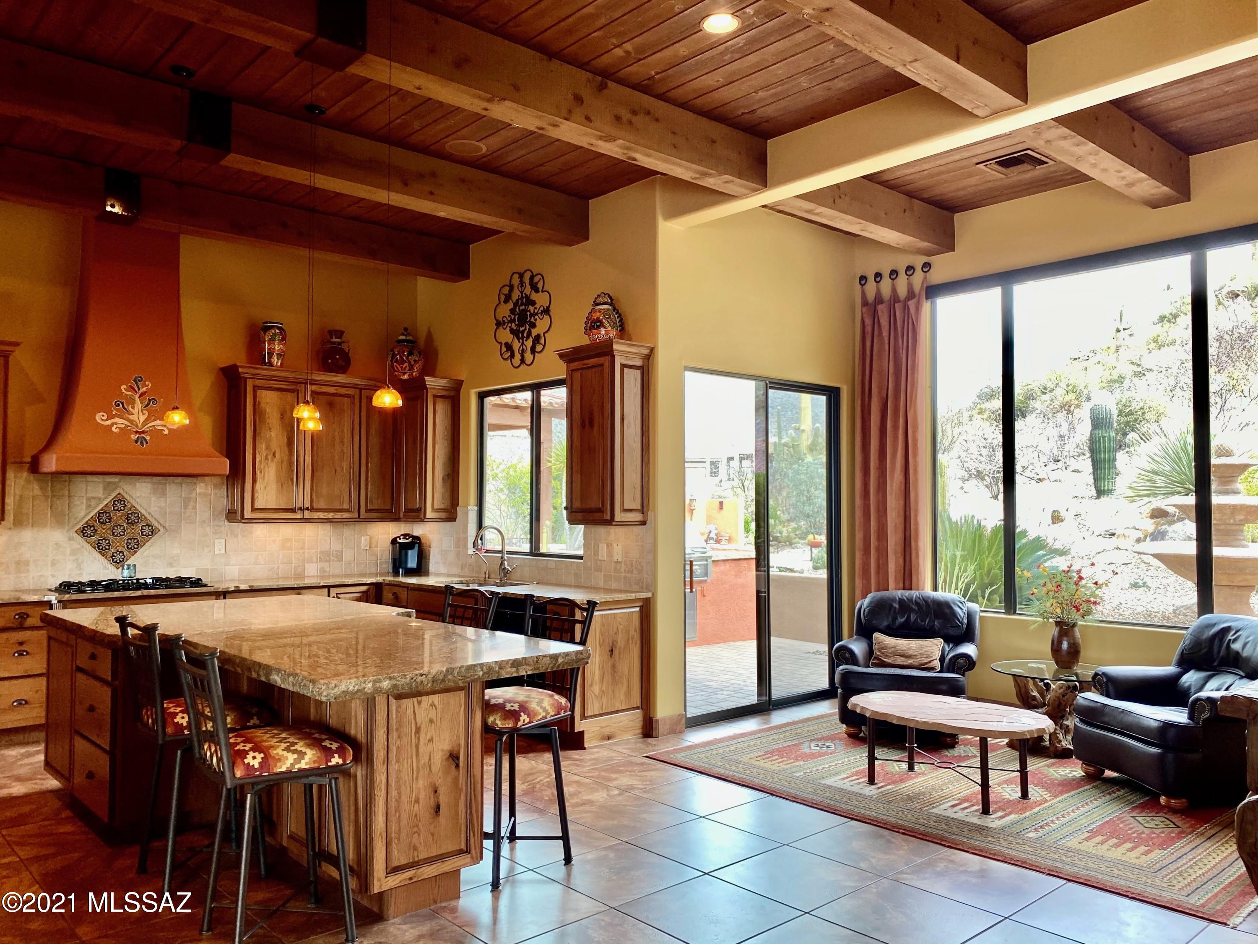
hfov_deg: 67.3
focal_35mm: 26
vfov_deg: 53.1
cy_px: 472
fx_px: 945
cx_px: 629
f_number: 1.8
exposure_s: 1/120
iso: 64
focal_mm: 4.25
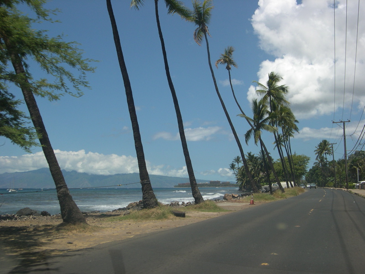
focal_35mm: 38
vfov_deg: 37.7
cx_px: 182
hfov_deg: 49.0
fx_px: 401
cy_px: 137
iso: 100
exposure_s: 1/251
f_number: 7.6
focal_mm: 8
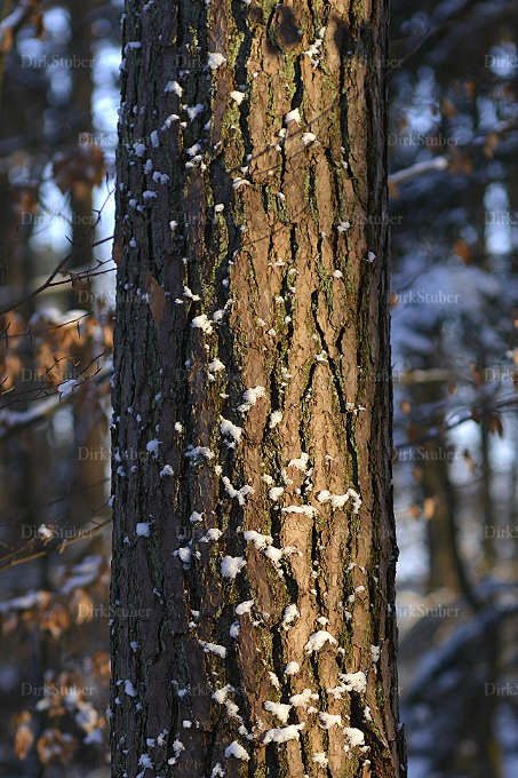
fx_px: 1835
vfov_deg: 23.9
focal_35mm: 85
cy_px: 389
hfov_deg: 16.1
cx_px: 259
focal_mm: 85
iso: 320
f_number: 2.5
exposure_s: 1/800
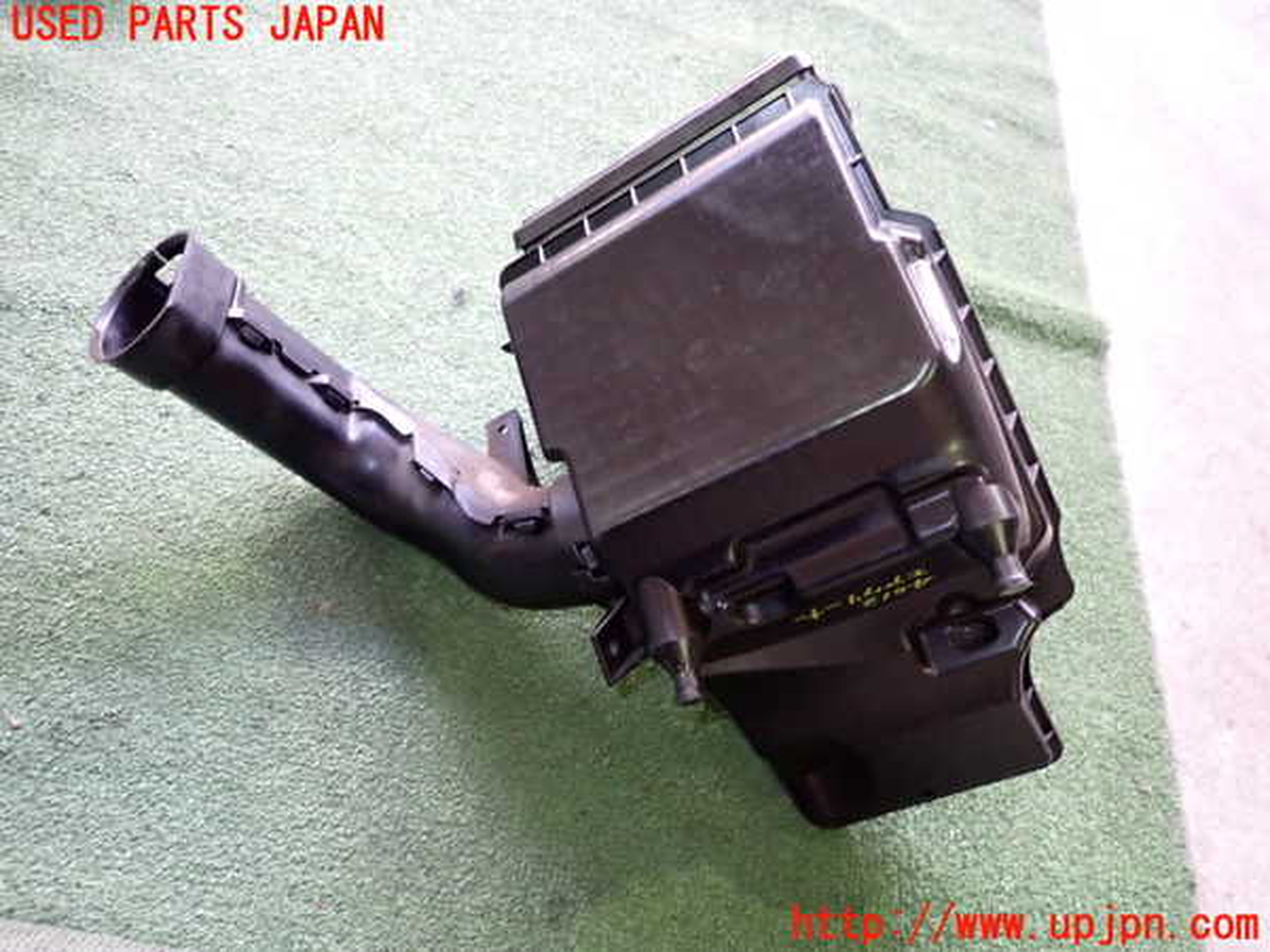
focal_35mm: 25
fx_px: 917
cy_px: 476
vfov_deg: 54.9
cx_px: 635
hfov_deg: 69.4
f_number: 5.6
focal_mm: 4.5
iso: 1000
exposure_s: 1/8
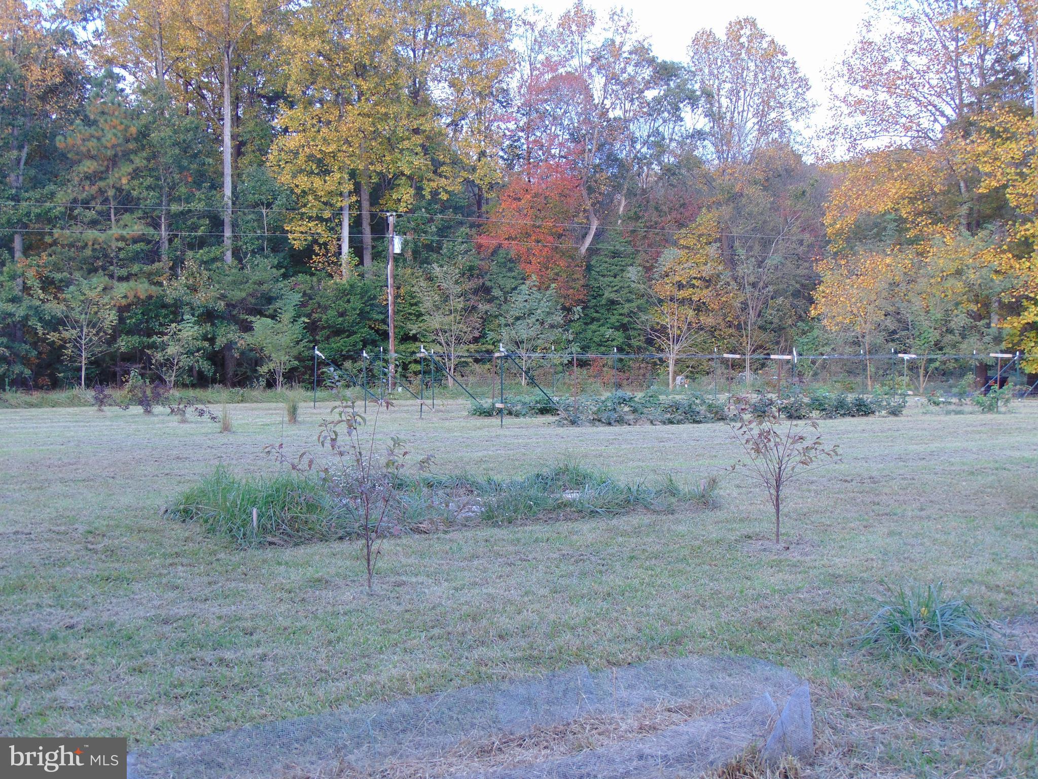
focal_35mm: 39
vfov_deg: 36.8
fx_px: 1170
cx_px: 519
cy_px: 390
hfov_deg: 47.9
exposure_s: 1/100
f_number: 3.3
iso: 80
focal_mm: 6.9
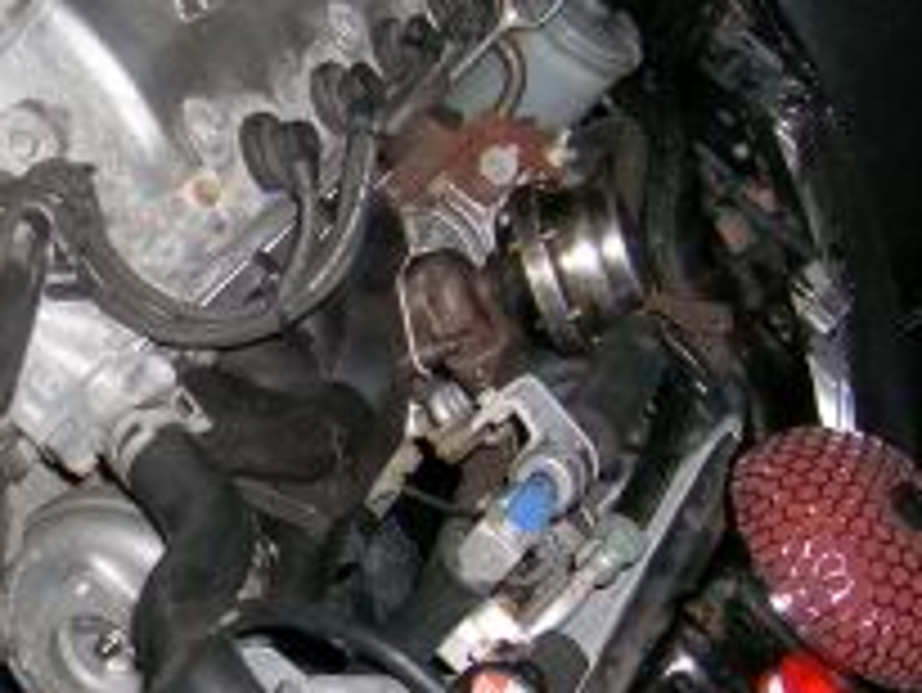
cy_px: 367
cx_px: -36
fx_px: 2212
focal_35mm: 83
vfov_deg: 17.8
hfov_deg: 22.5
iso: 60
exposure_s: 1/60.1
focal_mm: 5.7
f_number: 2.9
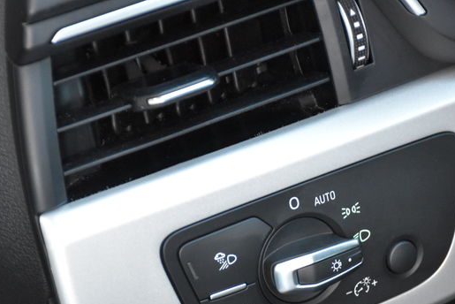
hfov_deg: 8.8
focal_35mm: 233
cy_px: 294
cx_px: 365
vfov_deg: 5.9
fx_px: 2946
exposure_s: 1/125
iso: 4000
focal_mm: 80
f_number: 5.3
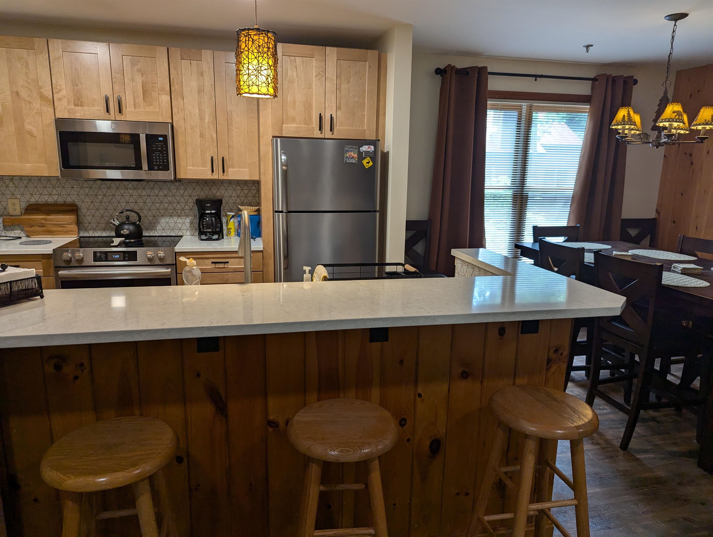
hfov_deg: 71.5
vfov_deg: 56.9
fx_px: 495
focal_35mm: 24
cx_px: 356
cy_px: 268
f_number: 1.85
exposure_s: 1/60
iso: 75
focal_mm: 6.81
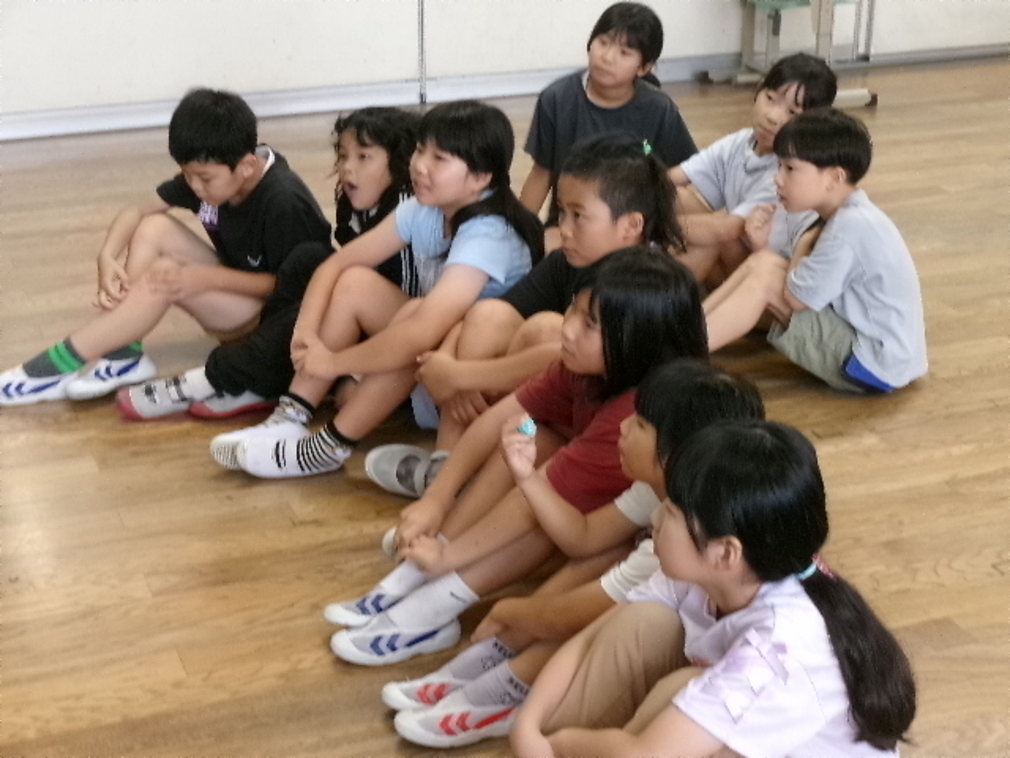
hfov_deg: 30.3
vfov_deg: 22.9
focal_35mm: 64
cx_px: 505
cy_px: 379
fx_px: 1867
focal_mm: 11.5
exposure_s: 1/26
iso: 400
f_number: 5.2
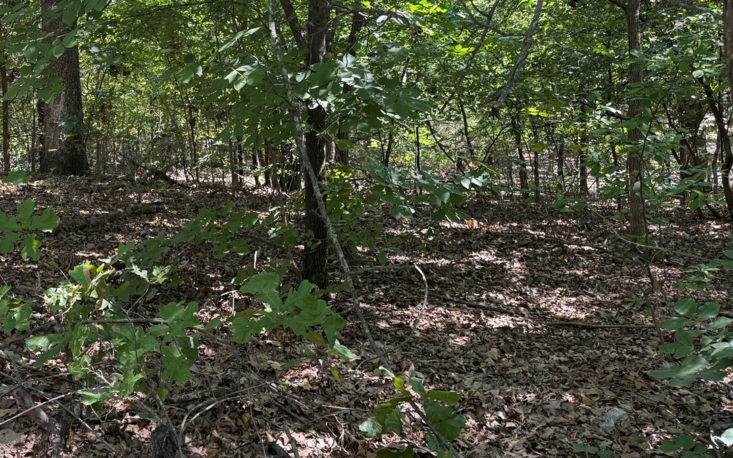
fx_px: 899
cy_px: 168
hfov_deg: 41.5
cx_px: 100
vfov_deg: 28.5
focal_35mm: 45
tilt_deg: -2.9
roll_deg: +1.8
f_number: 1.78
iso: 125
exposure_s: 1/243
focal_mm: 6.76
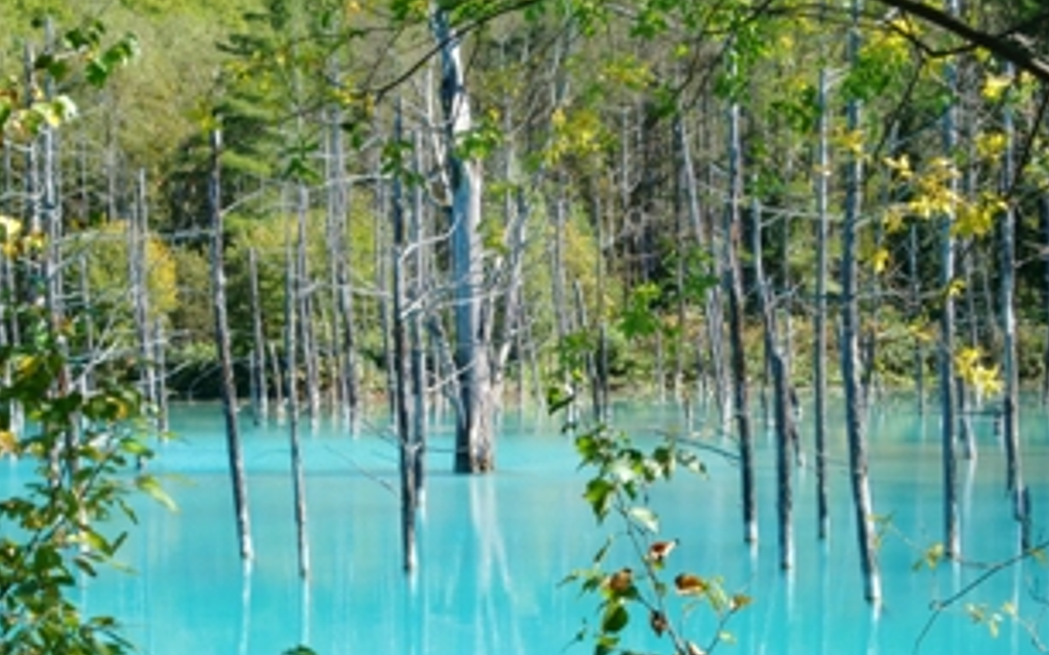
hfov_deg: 30.6
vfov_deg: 19.4
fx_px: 1915
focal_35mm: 67
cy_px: 376
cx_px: 487
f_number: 3.7
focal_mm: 9.3
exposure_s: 1/200
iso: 64
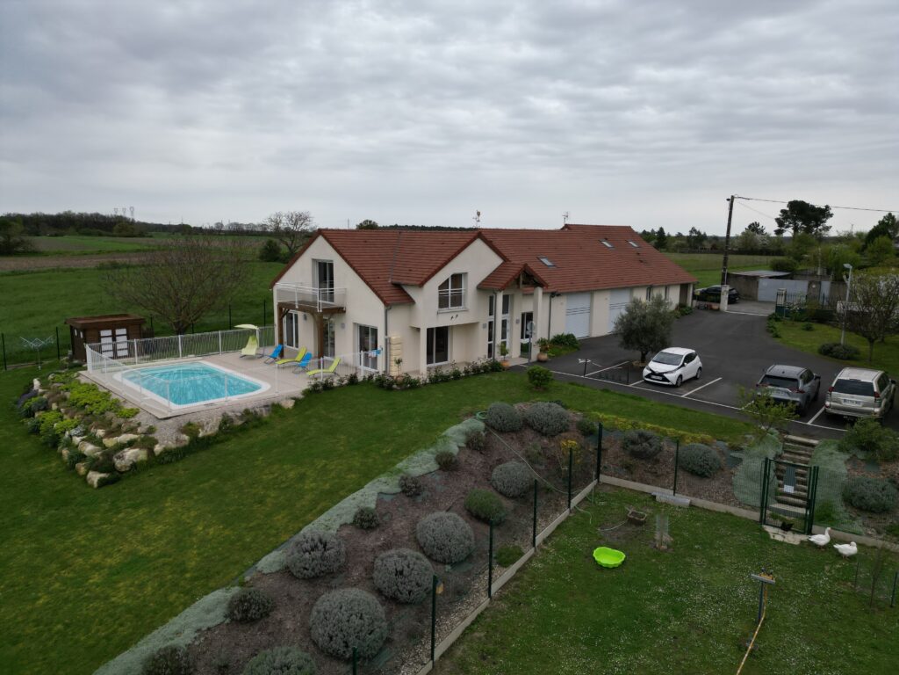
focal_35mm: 24
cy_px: 338
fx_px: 623
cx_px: 450
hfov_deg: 71.6
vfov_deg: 56.8
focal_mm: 6.72
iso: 100
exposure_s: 1/1250
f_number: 1.7
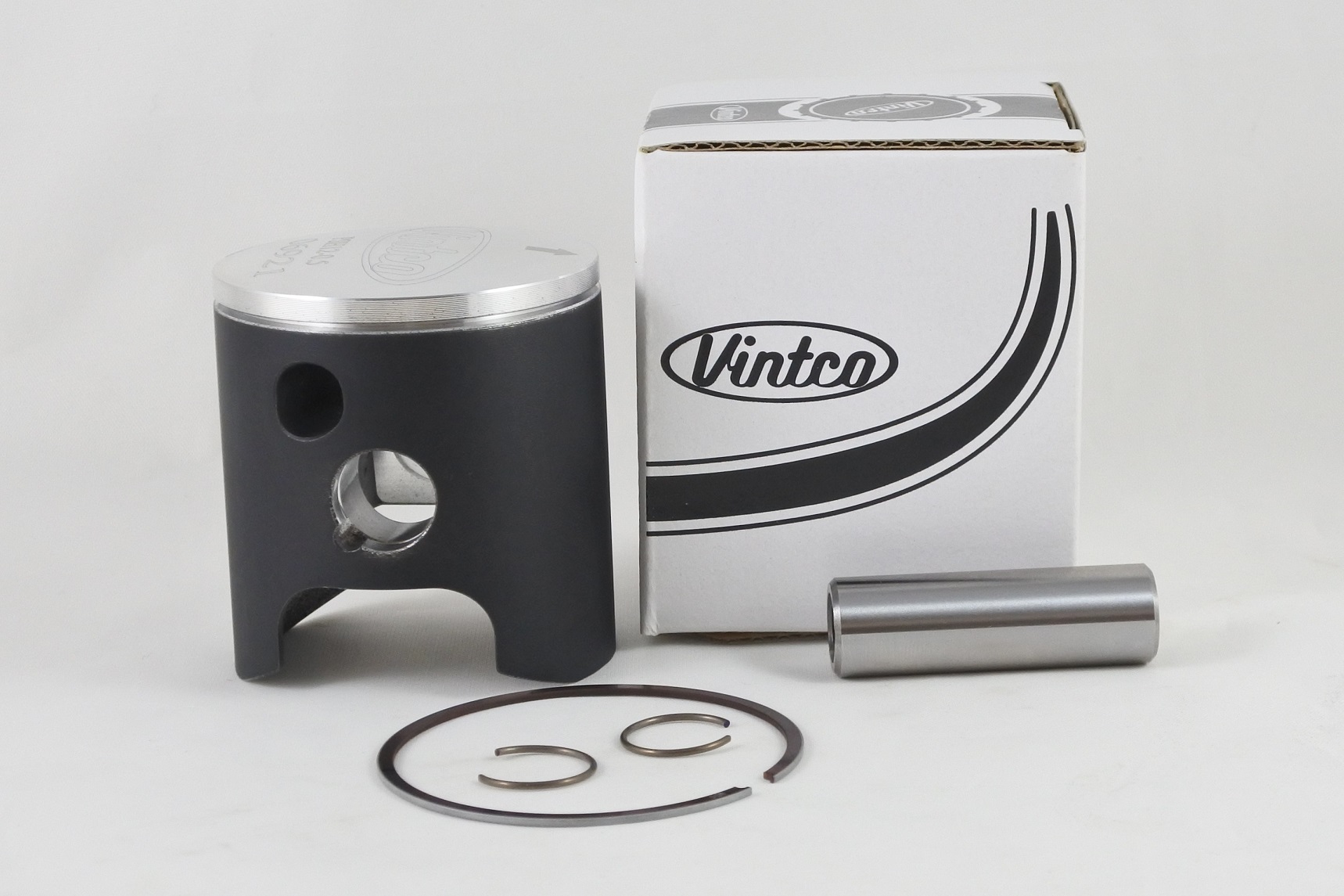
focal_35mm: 51
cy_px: 448
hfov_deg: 38.9
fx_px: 1904
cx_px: 672
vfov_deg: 26.5
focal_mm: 18.9
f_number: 4.5
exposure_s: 1/125
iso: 500
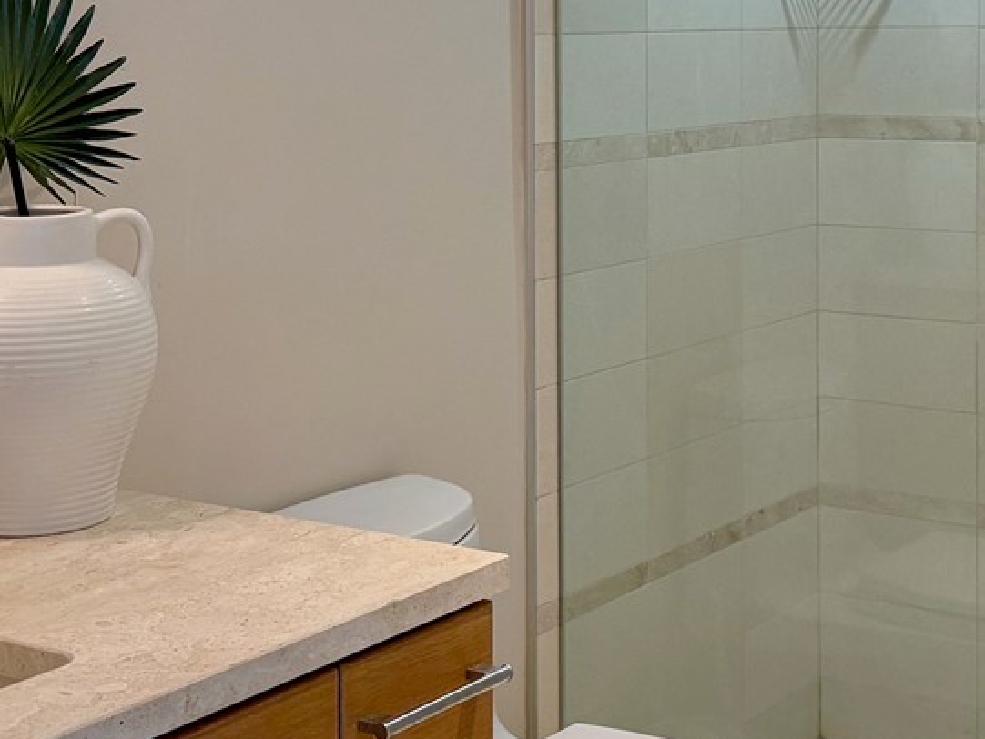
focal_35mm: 71
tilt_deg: -2.2
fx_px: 2021
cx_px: 583
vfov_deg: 20.5
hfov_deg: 27.3
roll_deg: -0.2
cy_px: 140
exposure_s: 1/128
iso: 200
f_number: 1.78
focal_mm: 6.76
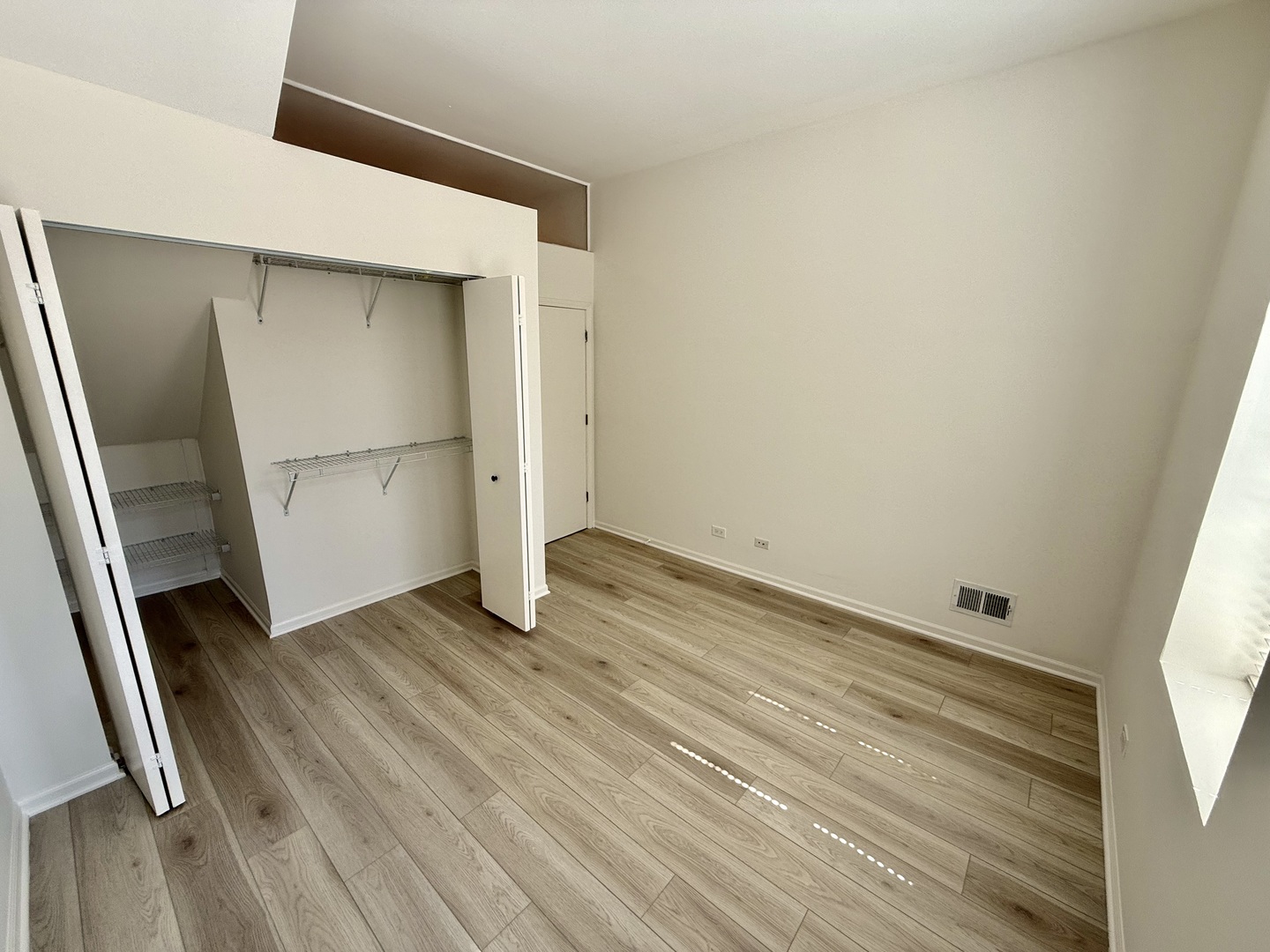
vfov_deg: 85.7
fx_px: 514
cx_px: 635
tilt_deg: -13.7
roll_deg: -0.9
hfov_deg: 102.1
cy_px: 476
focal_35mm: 14
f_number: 2.2
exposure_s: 1/165
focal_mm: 2.22
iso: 50
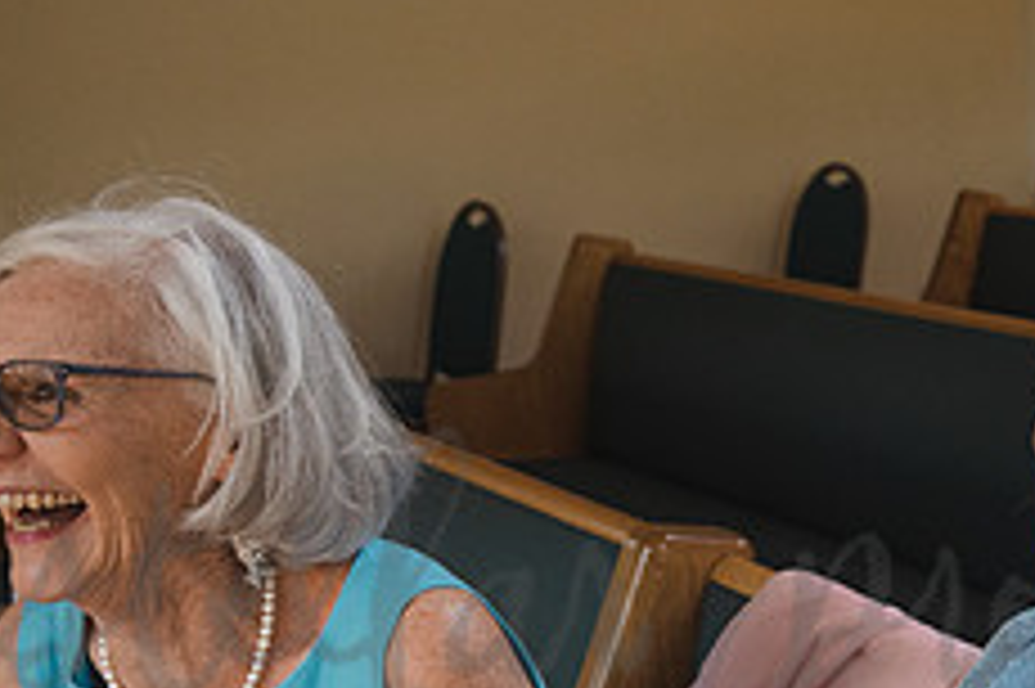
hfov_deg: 25.7
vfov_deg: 18.6
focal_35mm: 72
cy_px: 594
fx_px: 2068
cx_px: 1179
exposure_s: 1/640
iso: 1000
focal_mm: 28.5
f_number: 4.5
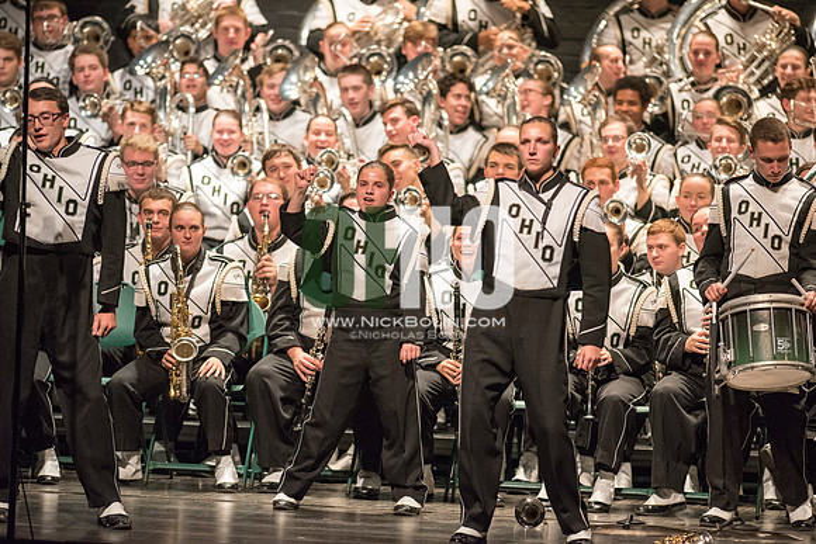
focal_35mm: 300
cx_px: 408
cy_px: 272
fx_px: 6801
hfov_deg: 6.9
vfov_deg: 4.6
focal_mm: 300
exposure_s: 1/500
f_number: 2.8
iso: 4000
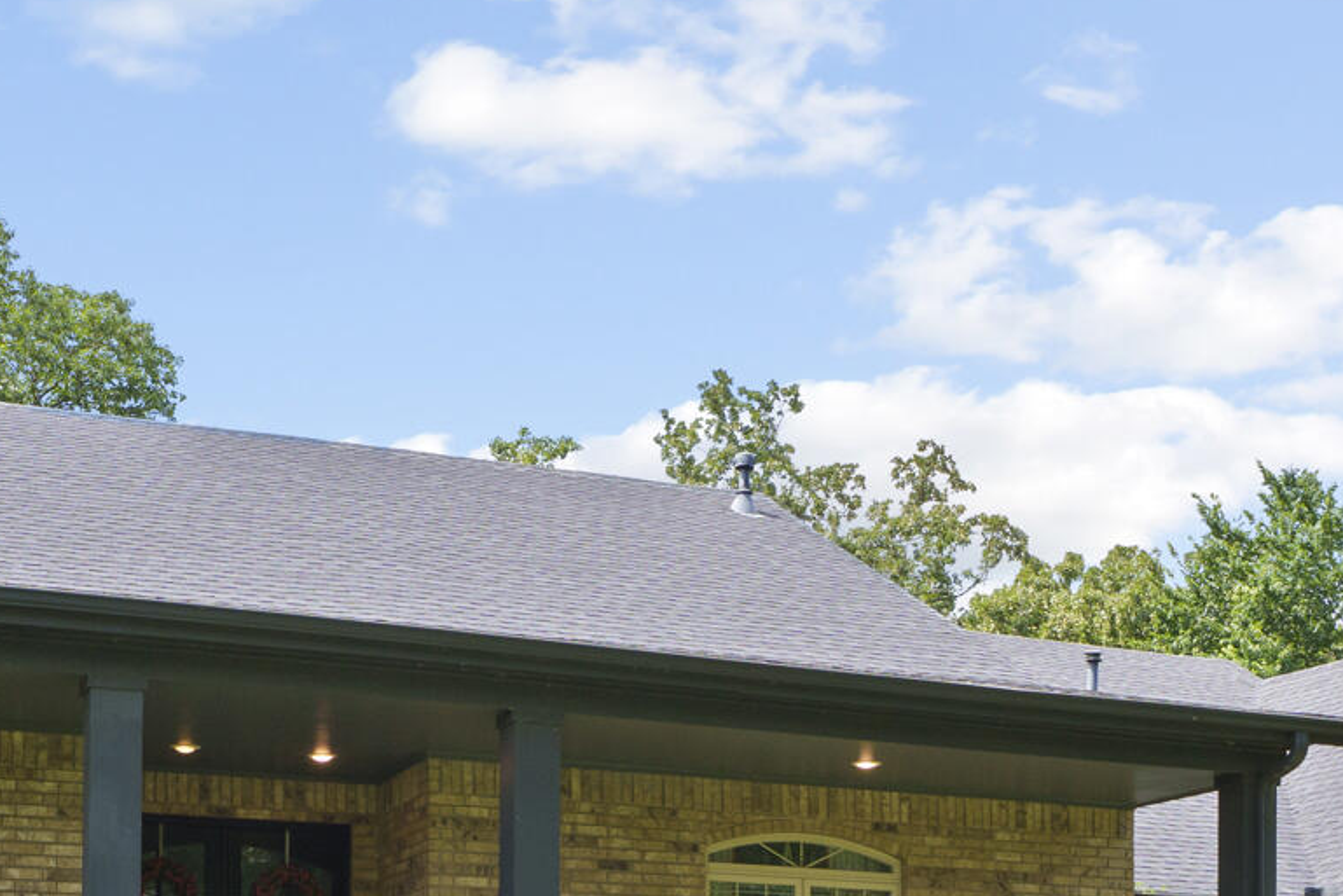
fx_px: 1940
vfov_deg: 23.9
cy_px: 1052
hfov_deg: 38.0
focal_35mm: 52
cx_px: 540
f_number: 8
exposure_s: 1/200
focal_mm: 16
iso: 200
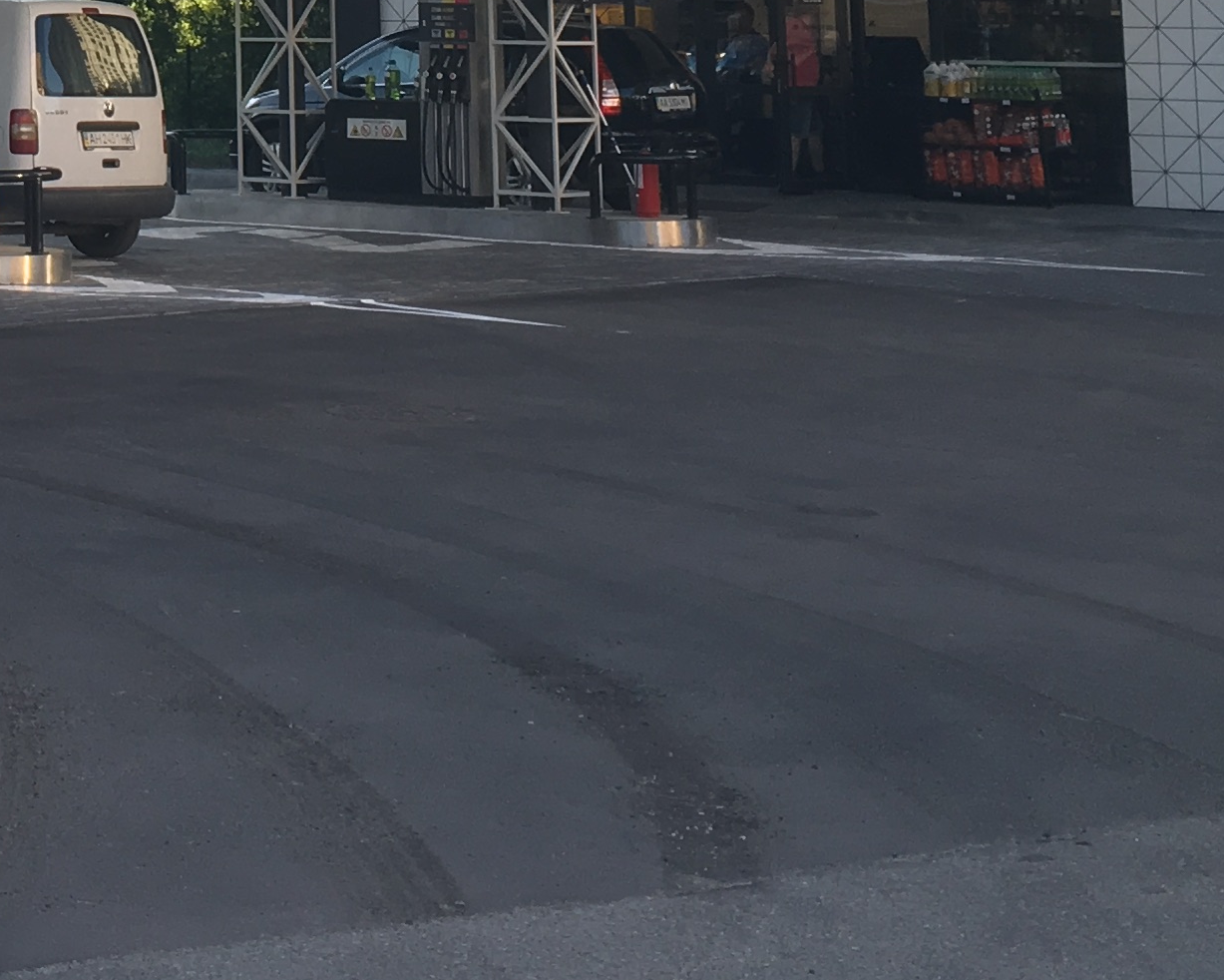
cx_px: -264
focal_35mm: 93
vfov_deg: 15.3
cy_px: -466
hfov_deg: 19.3
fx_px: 3370
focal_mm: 4.15
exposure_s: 1/123
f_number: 2.2
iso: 25
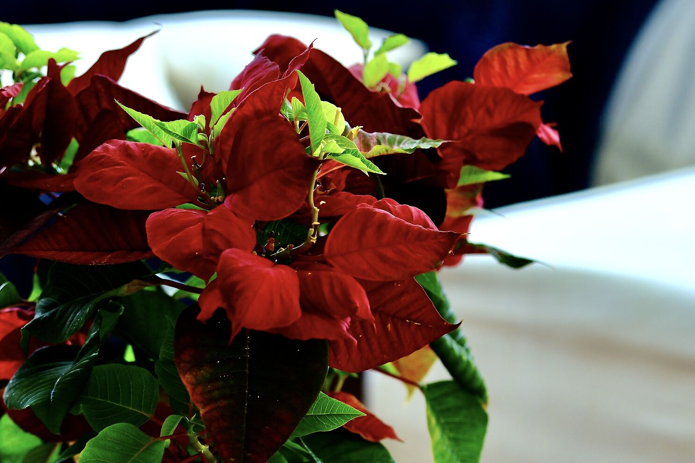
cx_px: 236
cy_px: 250
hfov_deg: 15.3
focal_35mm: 134
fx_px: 2586
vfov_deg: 10.2
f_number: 3.5
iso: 500
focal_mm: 55
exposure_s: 1/80
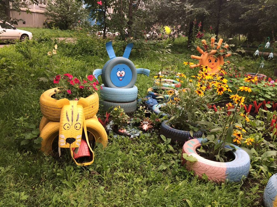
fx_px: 232
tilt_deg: -16.5
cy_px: 104
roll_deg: -2.3
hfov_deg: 61.7
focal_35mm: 29
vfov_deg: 48.2
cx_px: 138
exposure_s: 1/432
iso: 32
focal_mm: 4.15
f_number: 2.2
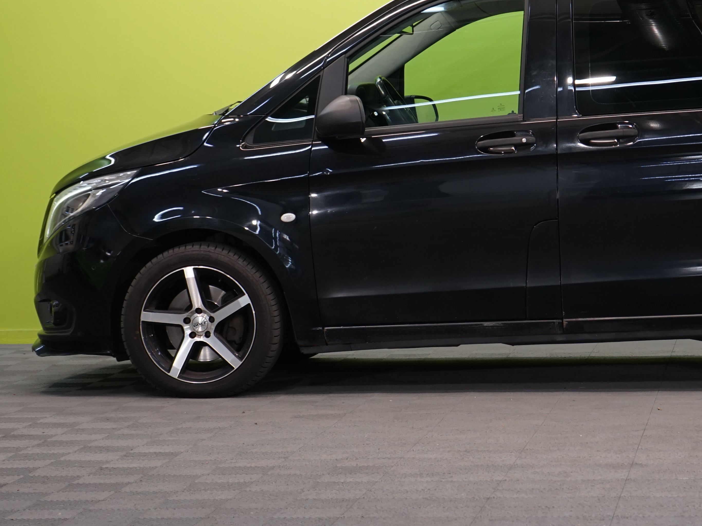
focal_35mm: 129
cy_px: 162
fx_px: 2616
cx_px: 615
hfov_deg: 15.1
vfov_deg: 11.5
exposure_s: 1/40
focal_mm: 61
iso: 500
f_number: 5.6
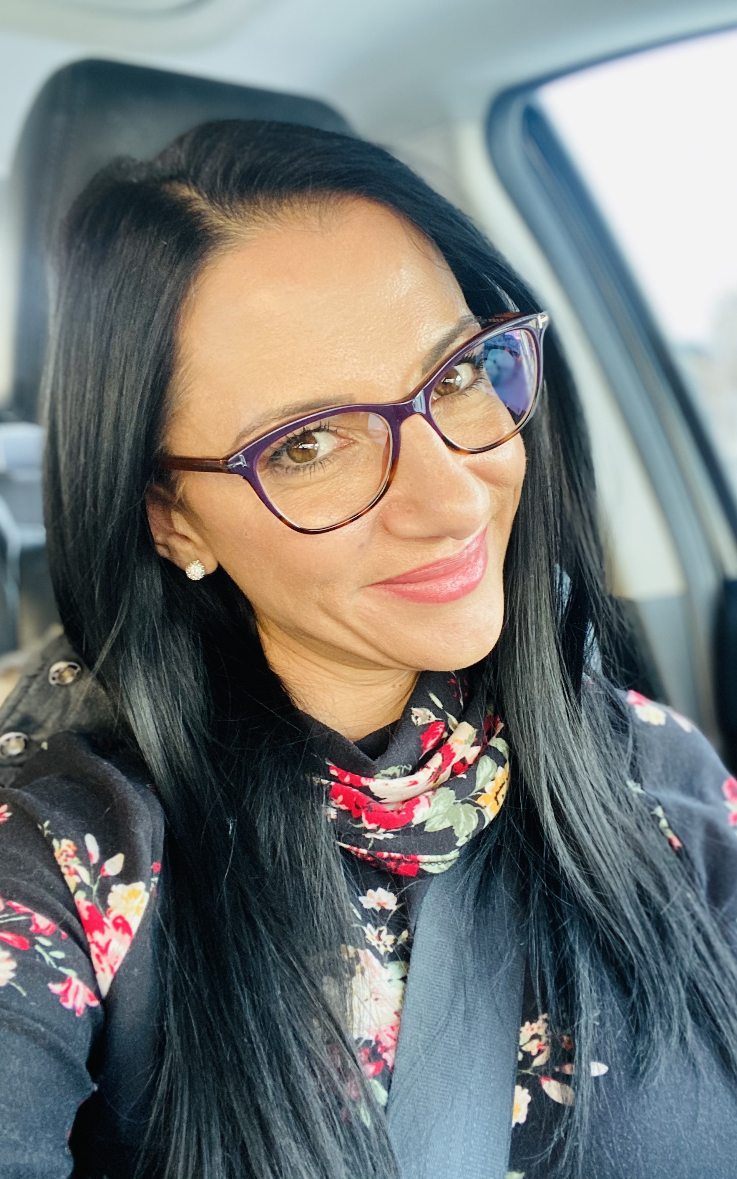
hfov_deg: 39.3
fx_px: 1028
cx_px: 432
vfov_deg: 59.7
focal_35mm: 32
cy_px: 589
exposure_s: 1/60
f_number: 2.2
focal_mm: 2.71
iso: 125
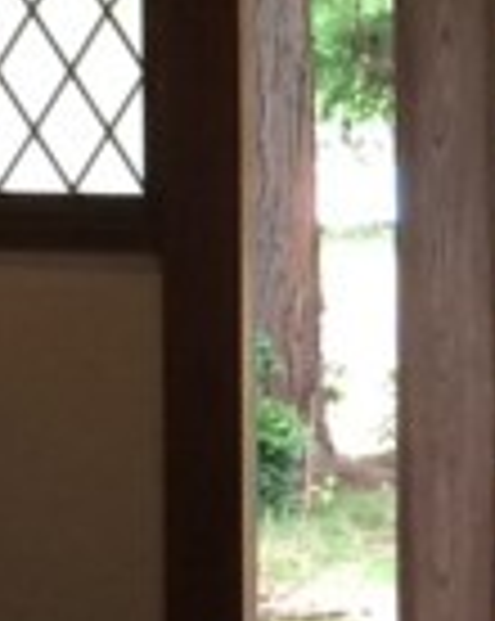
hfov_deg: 6.9
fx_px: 3854
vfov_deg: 9.2
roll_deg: -1.2
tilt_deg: -7.9
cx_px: 1210
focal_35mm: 210
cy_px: 310
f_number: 2.2
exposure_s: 1/30
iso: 50
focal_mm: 4.15
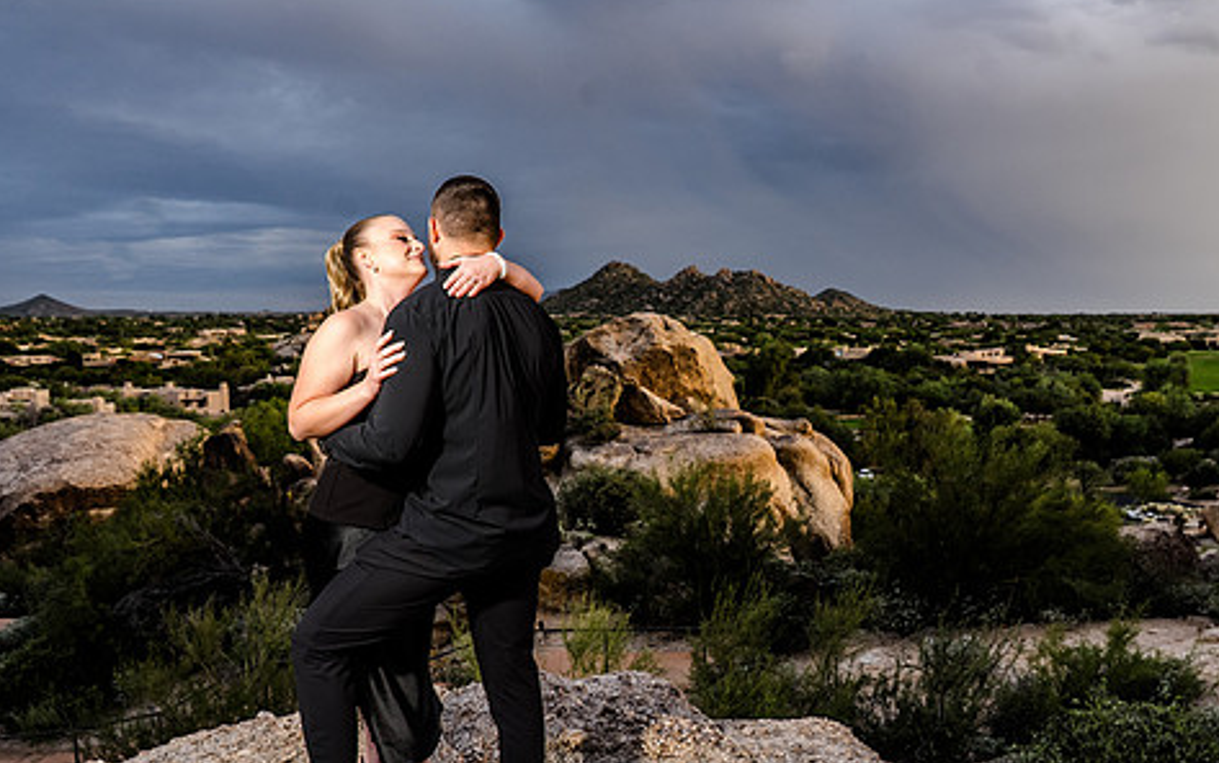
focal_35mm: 30
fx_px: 997
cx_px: 716
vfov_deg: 41.9
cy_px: 401
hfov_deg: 62.5
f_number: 5.6
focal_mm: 24
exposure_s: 1/250
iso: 250
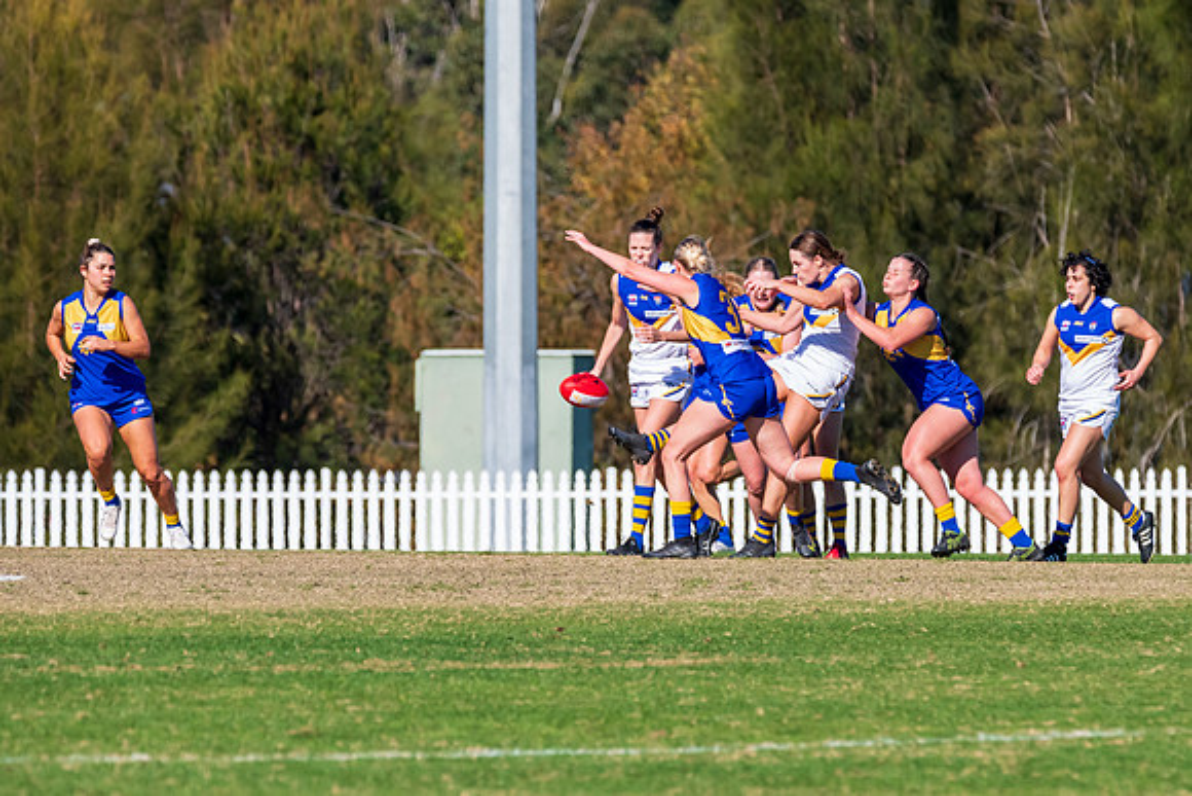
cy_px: 419
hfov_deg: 3.8
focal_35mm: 542
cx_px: 687
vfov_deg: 2.5
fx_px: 17942
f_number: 10
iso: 800
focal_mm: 400
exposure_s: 1/2000
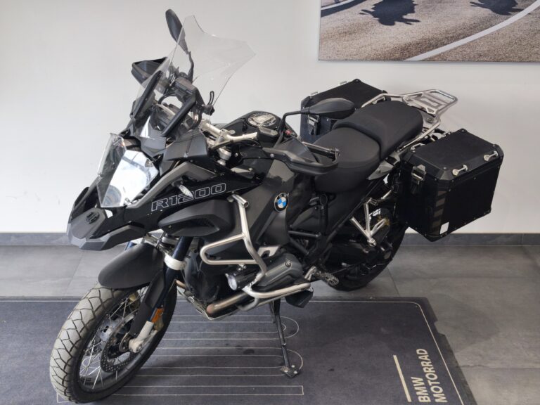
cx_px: 270
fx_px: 718
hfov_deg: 41.2
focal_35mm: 46
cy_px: 202
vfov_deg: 31.5
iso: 100
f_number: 1.6
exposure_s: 1/100
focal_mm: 6.57
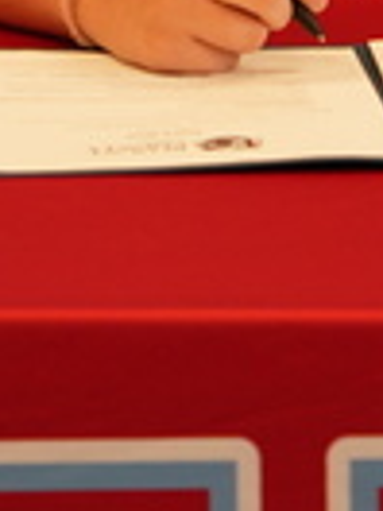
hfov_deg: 2.7
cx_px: 240
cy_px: -408
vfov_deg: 3.5
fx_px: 8232
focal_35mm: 558
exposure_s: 1/60
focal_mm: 50
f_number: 2.8
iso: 200
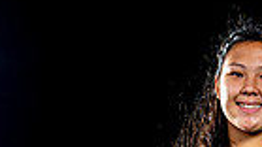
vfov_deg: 8.4
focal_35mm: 129
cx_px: 254
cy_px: 381
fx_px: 896
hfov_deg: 16.3
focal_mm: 38
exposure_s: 1/125
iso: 100
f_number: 5.6
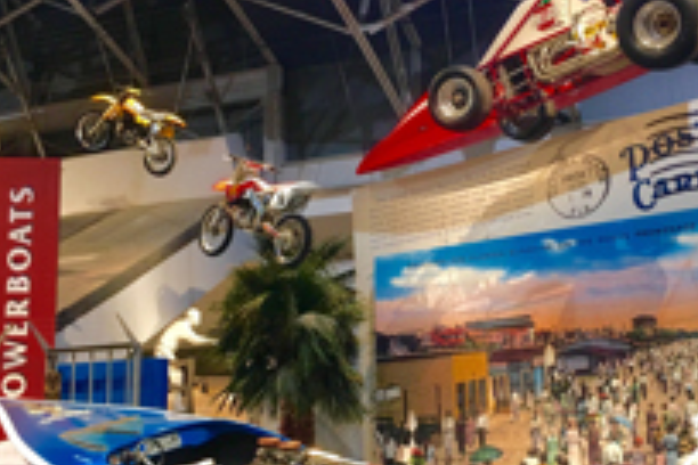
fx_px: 1008
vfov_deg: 25.9
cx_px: 447
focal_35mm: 52
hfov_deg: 37.9
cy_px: 299
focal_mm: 4.15
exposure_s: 1/30
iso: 100
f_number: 2.2
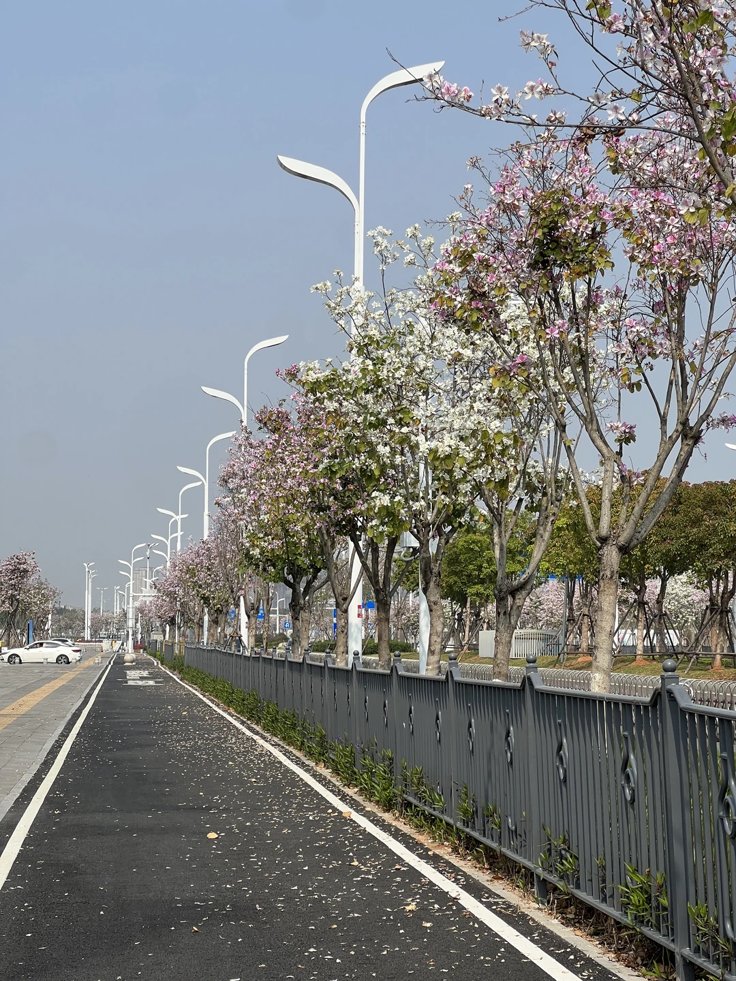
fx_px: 2183
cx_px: 368
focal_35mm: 77
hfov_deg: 19.1
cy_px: 490
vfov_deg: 25.3
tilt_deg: +6.0
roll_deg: +0.6
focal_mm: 9
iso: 32
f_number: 2.8
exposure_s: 1/911
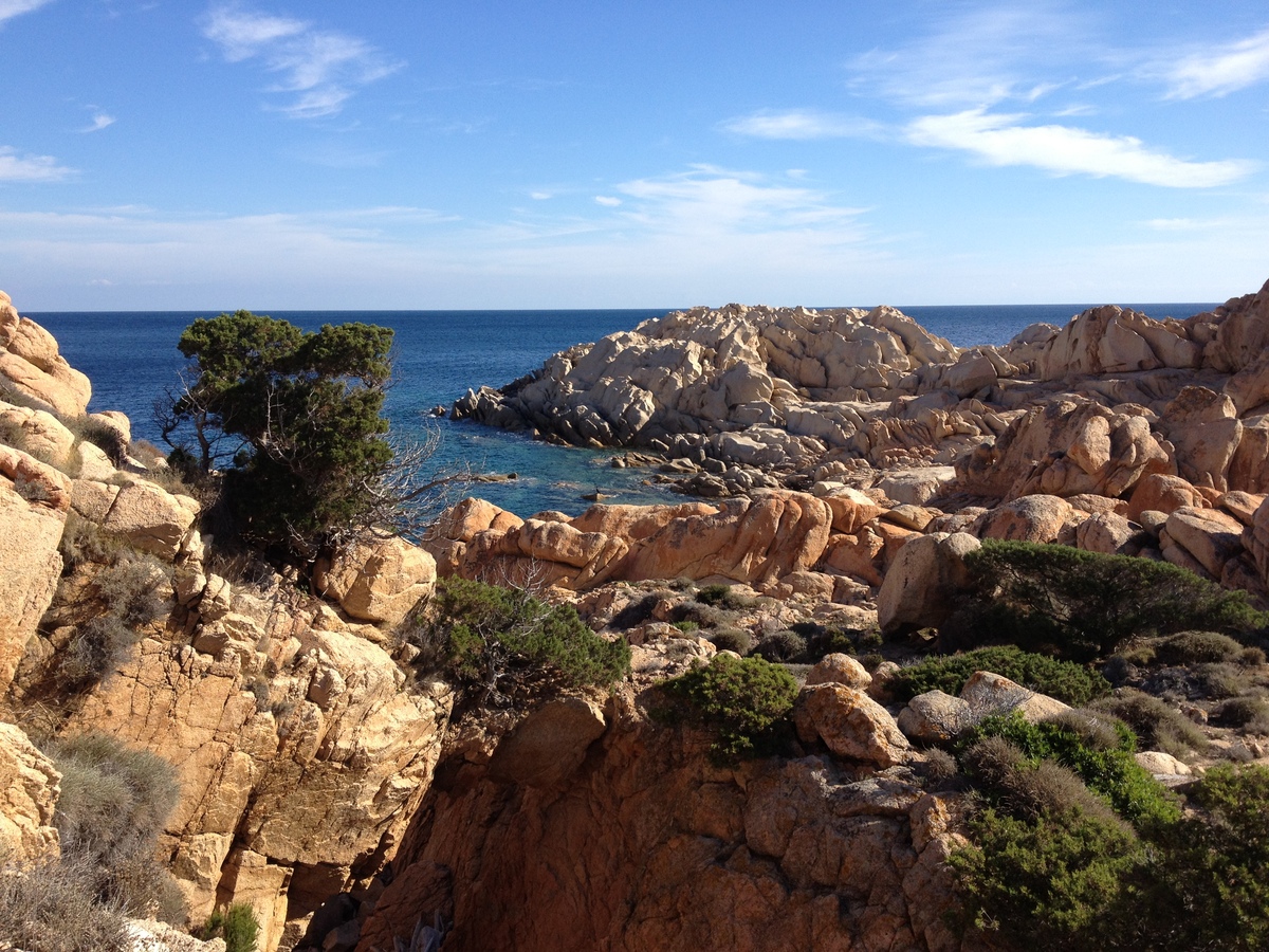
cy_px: 476
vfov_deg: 40.7
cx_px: 634
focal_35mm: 35
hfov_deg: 52.6
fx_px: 1283
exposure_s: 1/1284
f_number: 2.4
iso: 64
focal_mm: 4.28
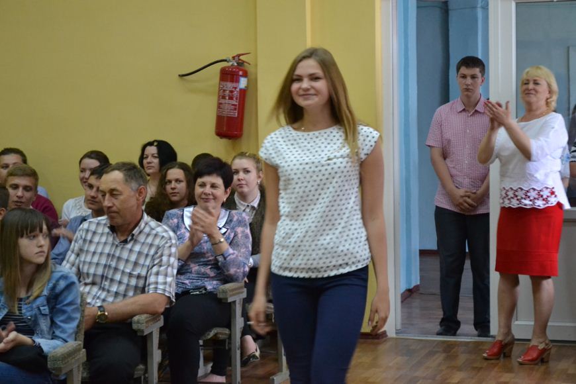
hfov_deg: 24.6
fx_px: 1320
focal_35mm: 82
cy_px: 192
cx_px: 288
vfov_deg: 16.6
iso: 3200
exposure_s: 1/30
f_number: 5.6
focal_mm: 55
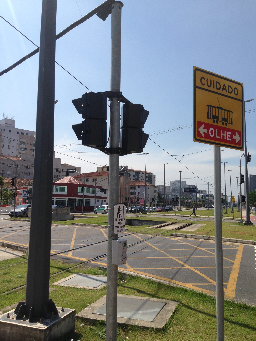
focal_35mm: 33
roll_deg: -0.7
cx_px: 128
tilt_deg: +3.4
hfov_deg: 42.9
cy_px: 170
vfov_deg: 55.4
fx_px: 325
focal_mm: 4.12
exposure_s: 1/2262
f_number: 2.4
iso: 50
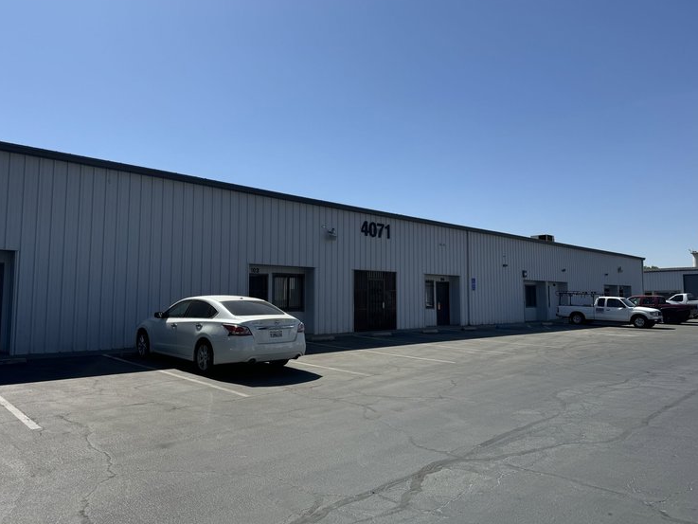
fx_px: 504
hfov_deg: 69.4
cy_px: 259
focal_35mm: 25
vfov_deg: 54.9
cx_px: 359
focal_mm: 6.76
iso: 80
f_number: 1.78
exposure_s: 1/5814
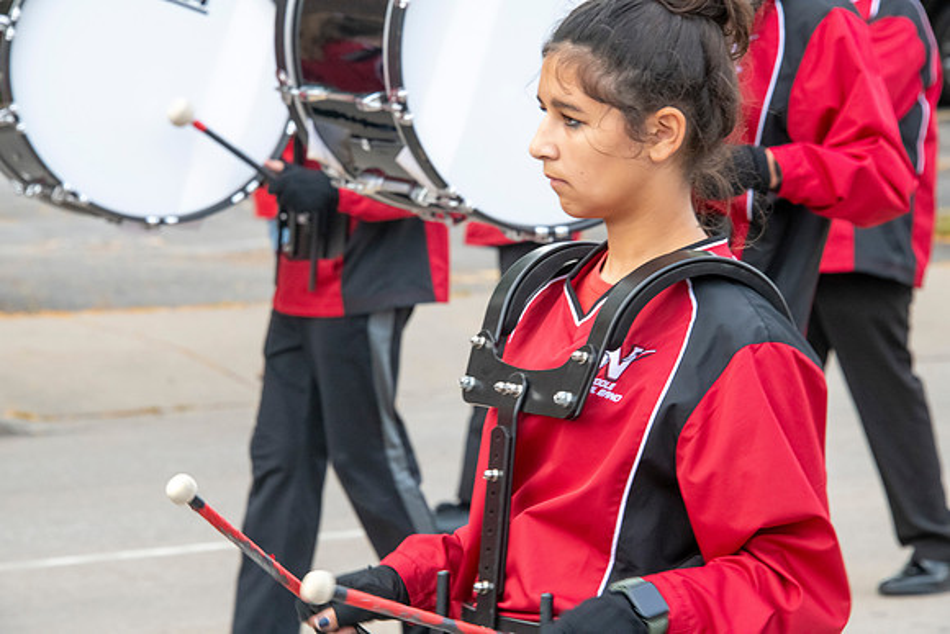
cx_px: 475
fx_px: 4751
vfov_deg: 7.6
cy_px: 317
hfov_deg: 11.4
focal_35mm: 180
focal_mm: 180
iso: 3200
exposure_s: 1/160
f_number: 11
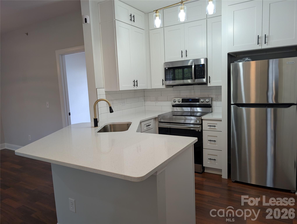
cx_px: 148
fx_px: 206
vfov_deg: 56.9
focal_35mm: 24
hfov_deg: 71.5
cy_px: 112
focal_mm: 6.9
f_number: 1.68
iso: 40
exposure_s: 1/30
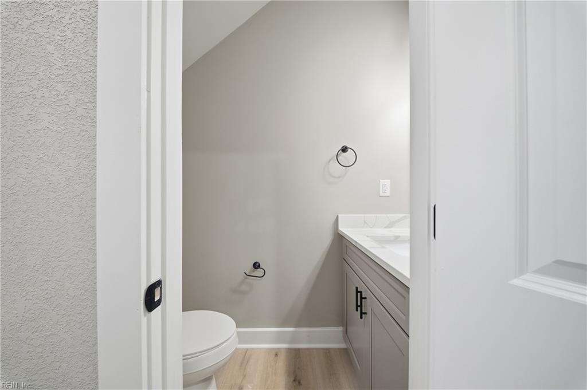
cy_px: 195
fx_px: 196
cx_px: 294
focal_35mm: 12
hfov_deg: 112.7
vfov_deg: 89.9
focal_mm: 12
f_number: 8
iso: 250
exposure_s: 1/50
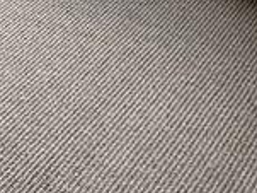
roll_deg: -1.6
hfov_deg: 15.4
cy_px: -254
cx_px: -293
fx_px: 705
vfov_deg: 12.5
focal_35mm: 95
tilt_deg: -19.4
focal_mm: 2.22
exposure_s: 1/177
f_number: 2.2
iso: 40
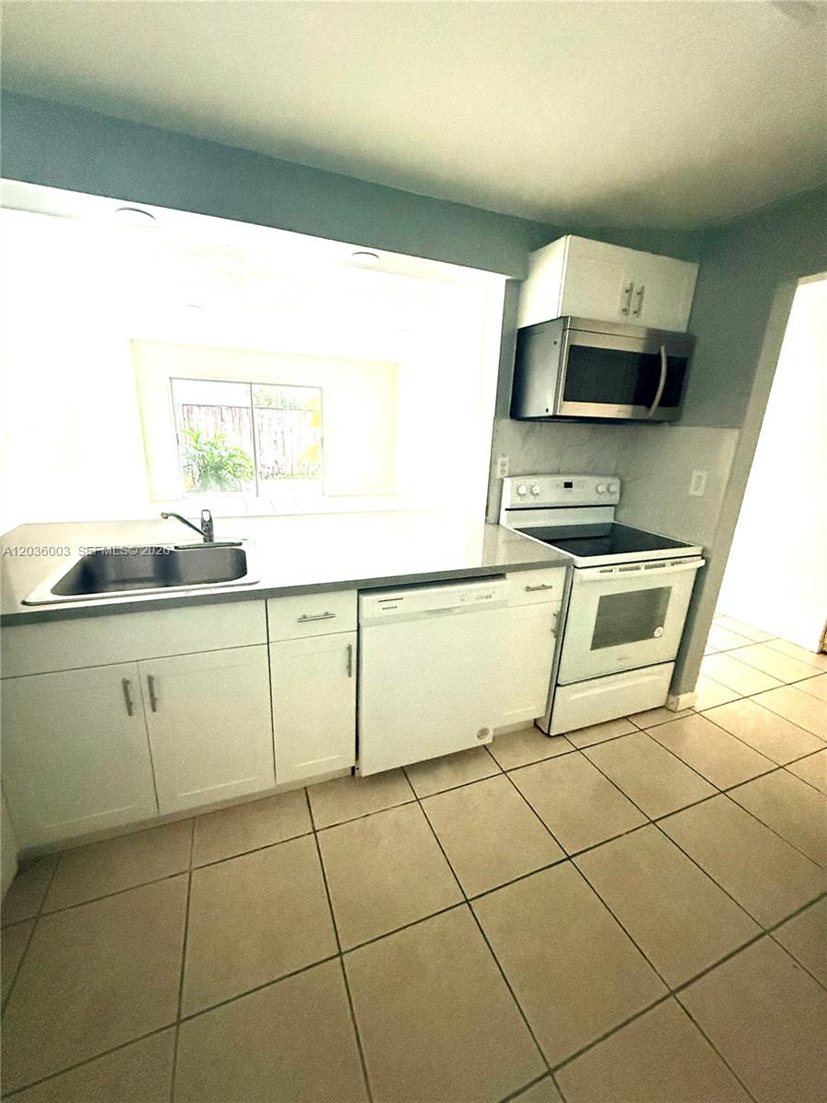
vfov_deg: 102.1
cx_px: 414
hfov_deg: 85.7
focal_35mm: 14
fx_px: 446
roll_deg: -2.1
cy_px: 552
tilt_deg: -15.9
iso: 800
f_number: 2.2
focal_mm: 2.22
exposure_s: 1/60
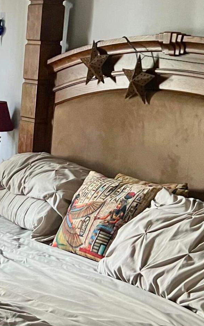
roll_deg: -3.4
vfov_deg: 24.6
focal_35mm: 84
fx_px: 747
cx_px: -63
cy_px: 194
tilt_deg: -11.8
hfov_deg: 14.9
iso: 500
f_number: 1.5
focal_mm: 5.7
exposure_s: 1/60
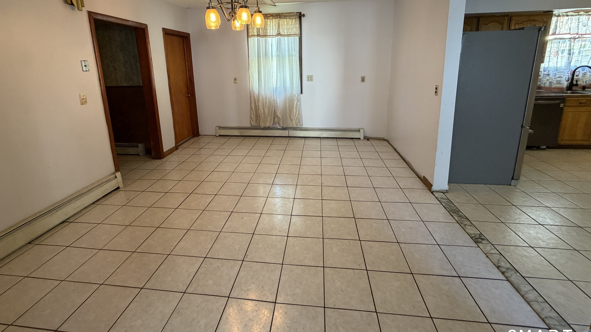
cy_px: 114
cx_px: 290
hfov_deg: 99.4
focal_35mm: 16
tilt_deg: -11.5
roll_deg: +1.7
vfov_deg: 65.5
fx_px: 251
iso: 250
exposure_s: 1/60
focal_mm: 2.22
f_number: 2.2
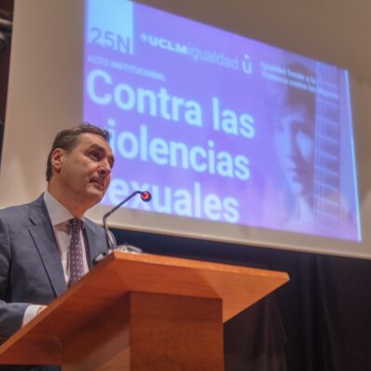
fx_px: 546
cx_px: 160
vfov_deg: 37.6
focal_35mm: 45
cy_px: 186
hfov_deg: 37.5
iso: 1000
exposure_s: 1/125
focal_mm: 23
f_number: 1.4
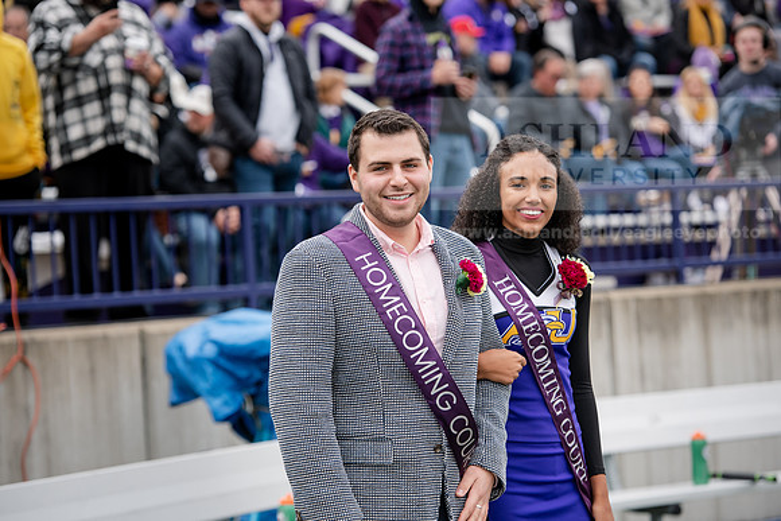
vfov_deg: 10.6
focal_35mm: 130
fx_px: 2821
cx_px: 390
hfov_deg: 15.8
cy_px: 260
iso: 400
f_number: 4
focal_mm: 130
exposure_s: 1/1250
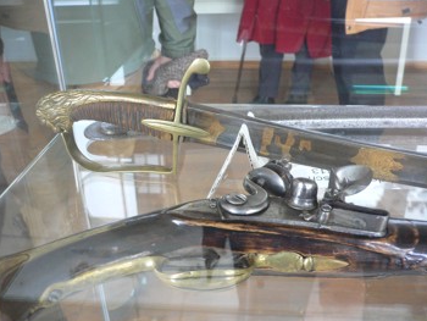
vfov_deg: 39.7
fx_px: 444
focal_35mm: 36
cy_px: 164
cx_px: 215
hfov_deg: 51.3
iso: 200
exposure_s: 1/13
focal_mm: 5.8
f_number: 2.8
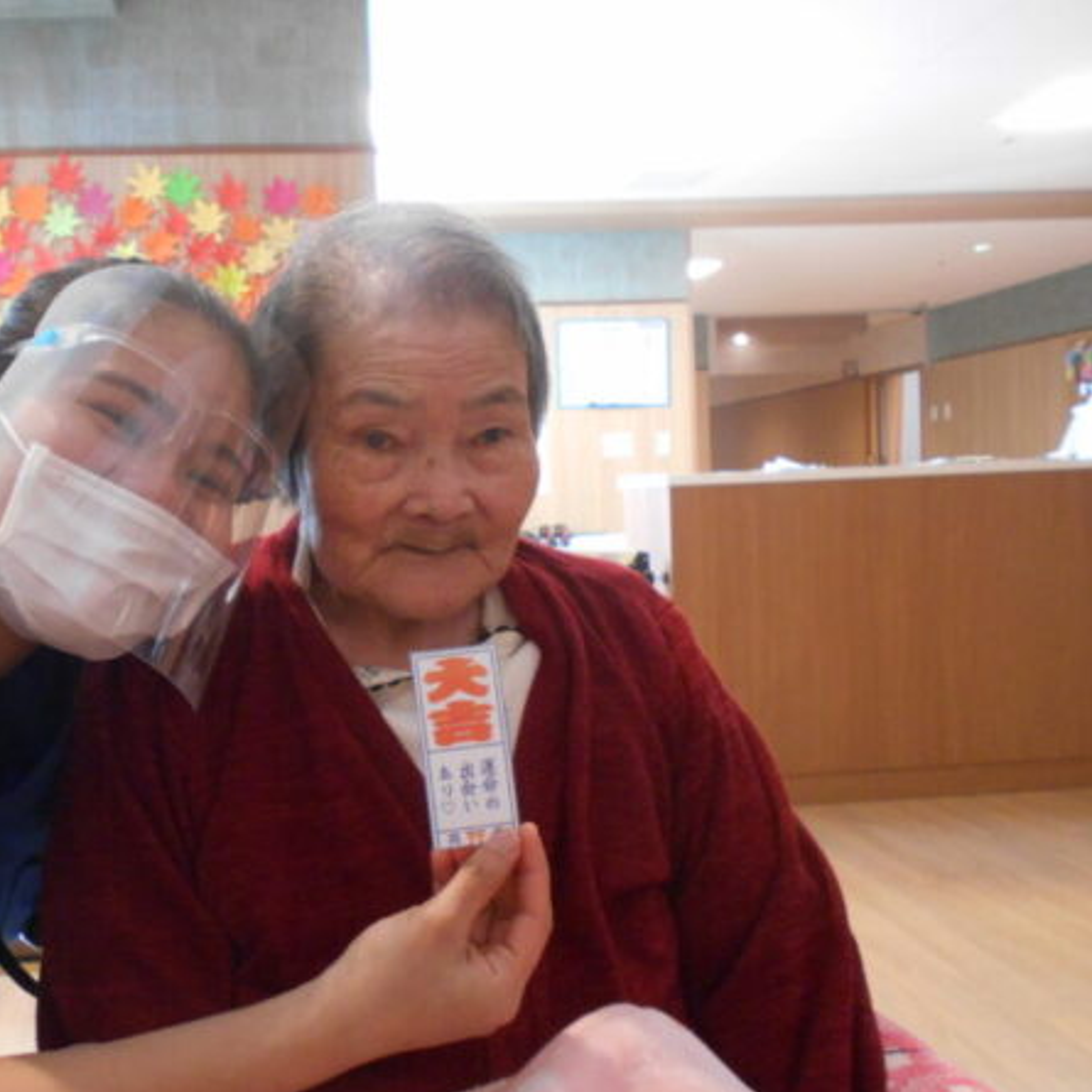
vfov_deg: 52.5
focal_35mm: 31
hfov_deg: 51.7
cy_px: 550
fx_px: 1106
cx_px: 378
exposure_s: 1/30
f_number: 3.2
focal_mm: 4.6
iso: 400
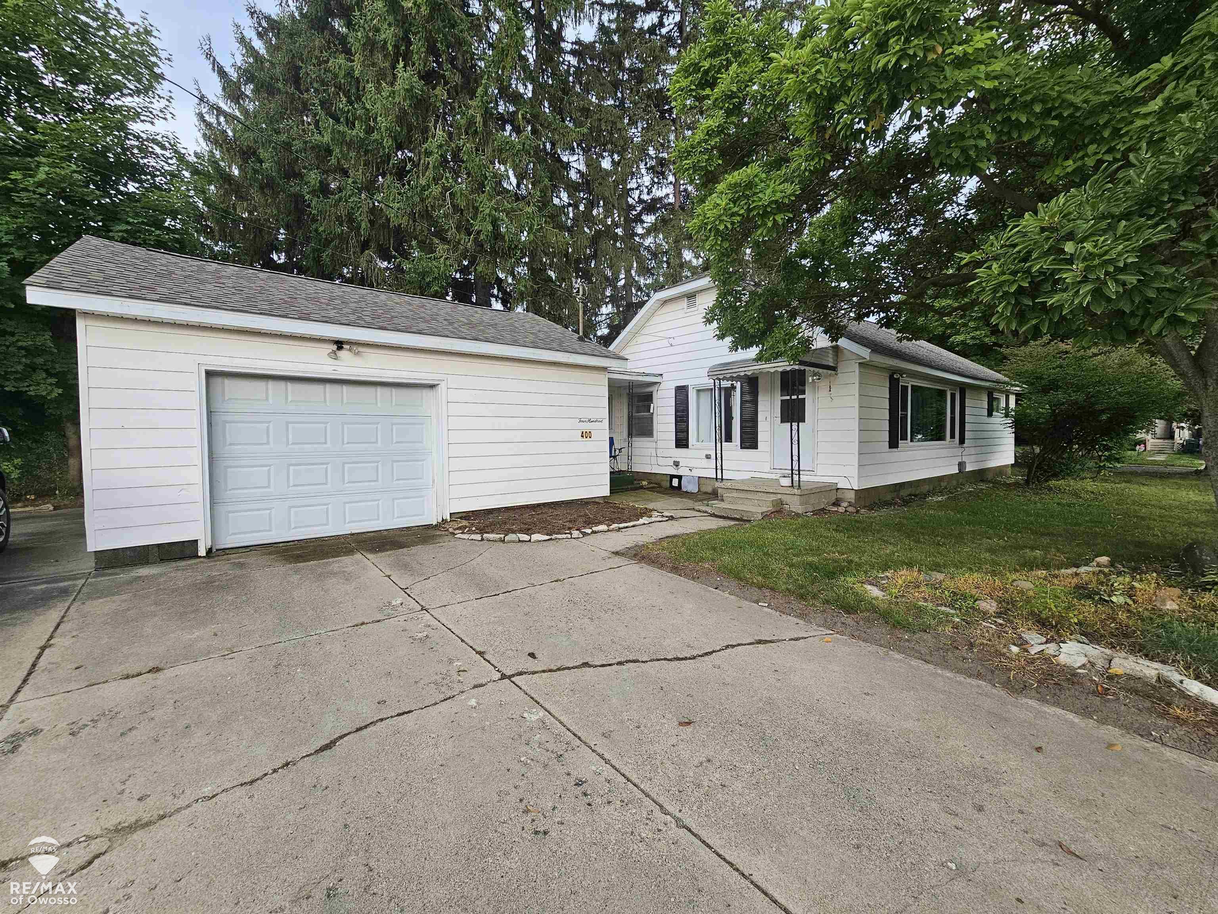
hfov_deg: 106.2
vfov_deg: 89.9
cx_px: 609
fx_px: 457
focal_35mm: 13
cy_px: 457
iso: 80
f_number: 2.2
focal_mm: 2.2
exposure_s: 1/120
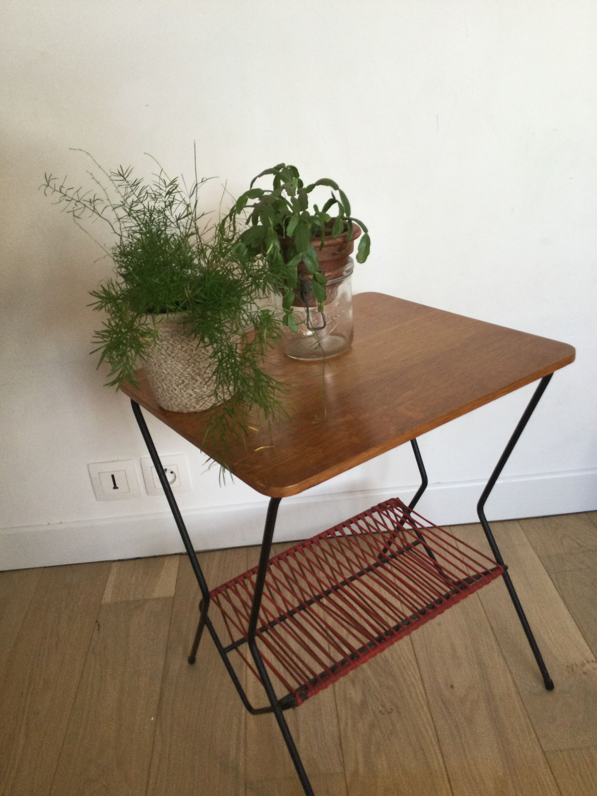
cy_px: 398
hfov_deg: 45.4
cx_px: 298
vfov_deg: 58.4
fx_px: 713
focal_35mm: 31
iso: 50
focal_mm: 3.3
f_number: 2.4
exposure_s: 1/33
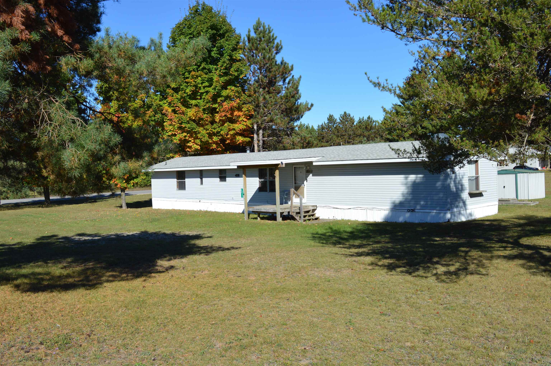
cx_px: 276
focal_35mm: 33
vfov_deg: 39.9
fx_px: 505
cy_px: 183
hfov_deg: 57.3
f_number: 9
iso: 100
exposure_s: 1/320
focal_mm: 22
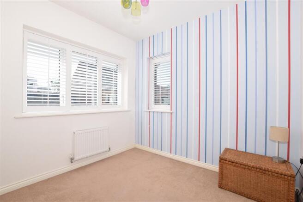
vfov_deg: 77.3
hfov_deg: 100.4
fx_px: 126
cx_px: 152
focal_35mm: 15
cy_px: 101
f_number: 7.1
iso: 200
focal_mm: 10
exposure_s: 1/200
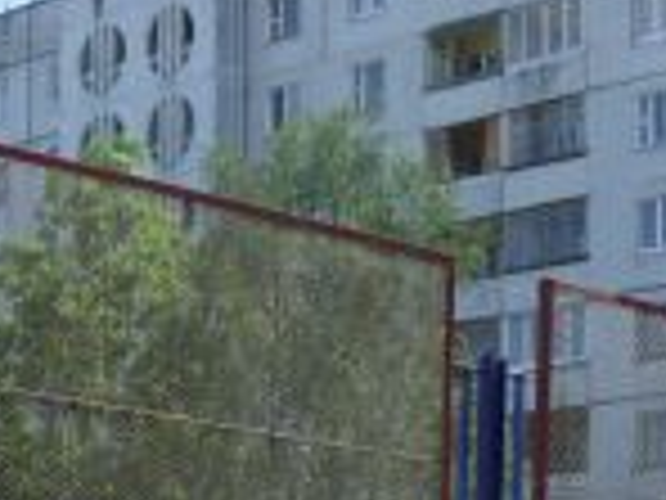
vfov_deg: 10.8
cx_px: -63
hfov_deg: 14.6
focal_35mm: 132
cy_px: 779
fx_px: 2540
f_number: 5.6
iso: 100
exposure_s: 1/320
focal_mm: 7.4
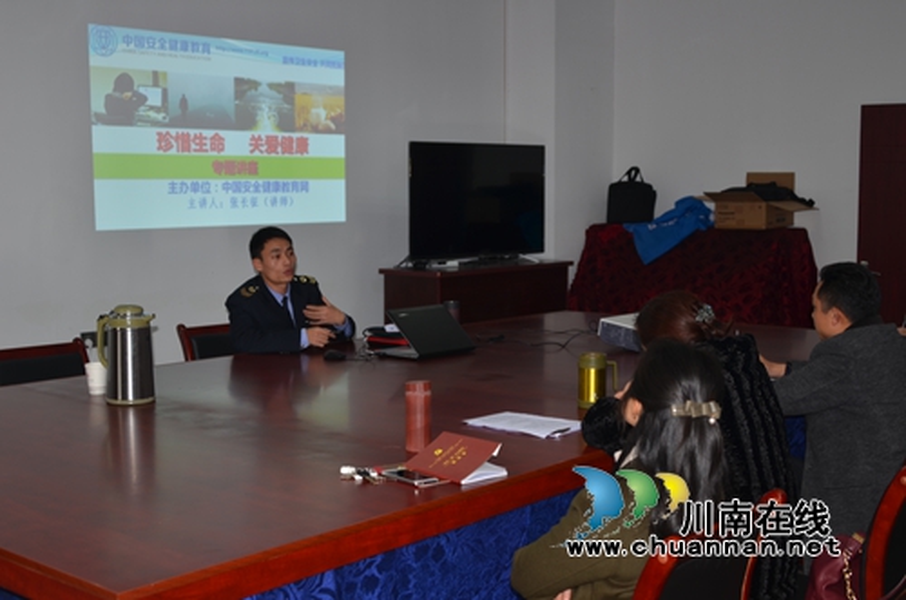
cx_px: 453
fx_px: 1205
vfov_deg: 27.9
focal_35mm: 48
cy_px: 300
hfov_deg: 41.2
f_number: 3.8
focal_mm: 32
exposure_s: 1/60
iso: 100
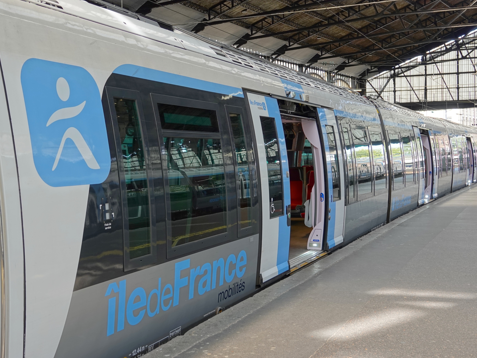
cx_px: 225
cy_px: 181
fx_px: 648
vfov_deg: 30.9
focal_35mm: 47
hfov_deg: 40.4
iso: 100
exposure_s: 1/80
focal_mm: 15.7
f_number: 3.2
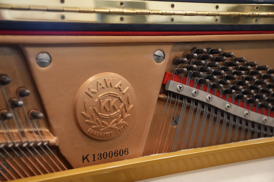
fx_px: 400
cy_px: 91
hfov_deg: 37.9
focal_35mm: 52
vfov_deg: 25.8
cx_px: 137
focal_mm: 35
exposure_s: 1/160
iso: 4000
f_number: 2.8
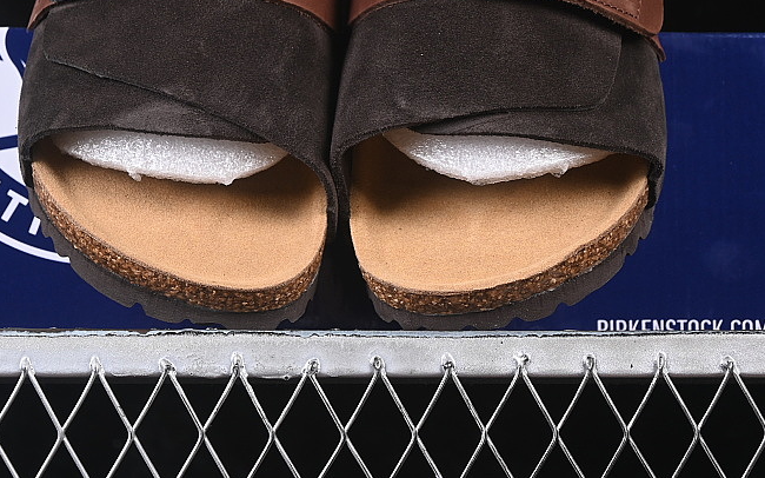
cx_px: 330
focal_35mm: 127
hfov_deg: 16.4
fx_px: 2647
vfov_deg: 10.3
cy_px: 67
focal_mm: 50
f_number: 6.3
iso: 160
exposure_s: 1/60
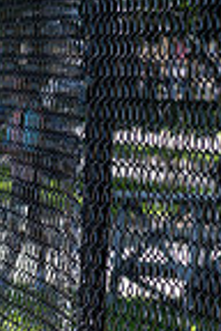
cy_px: 269
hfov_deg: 3.7
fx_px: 3434
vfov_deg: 5.5
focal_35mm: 373
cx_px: -158
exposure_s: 1/800
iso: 200
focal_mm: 80
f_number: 5
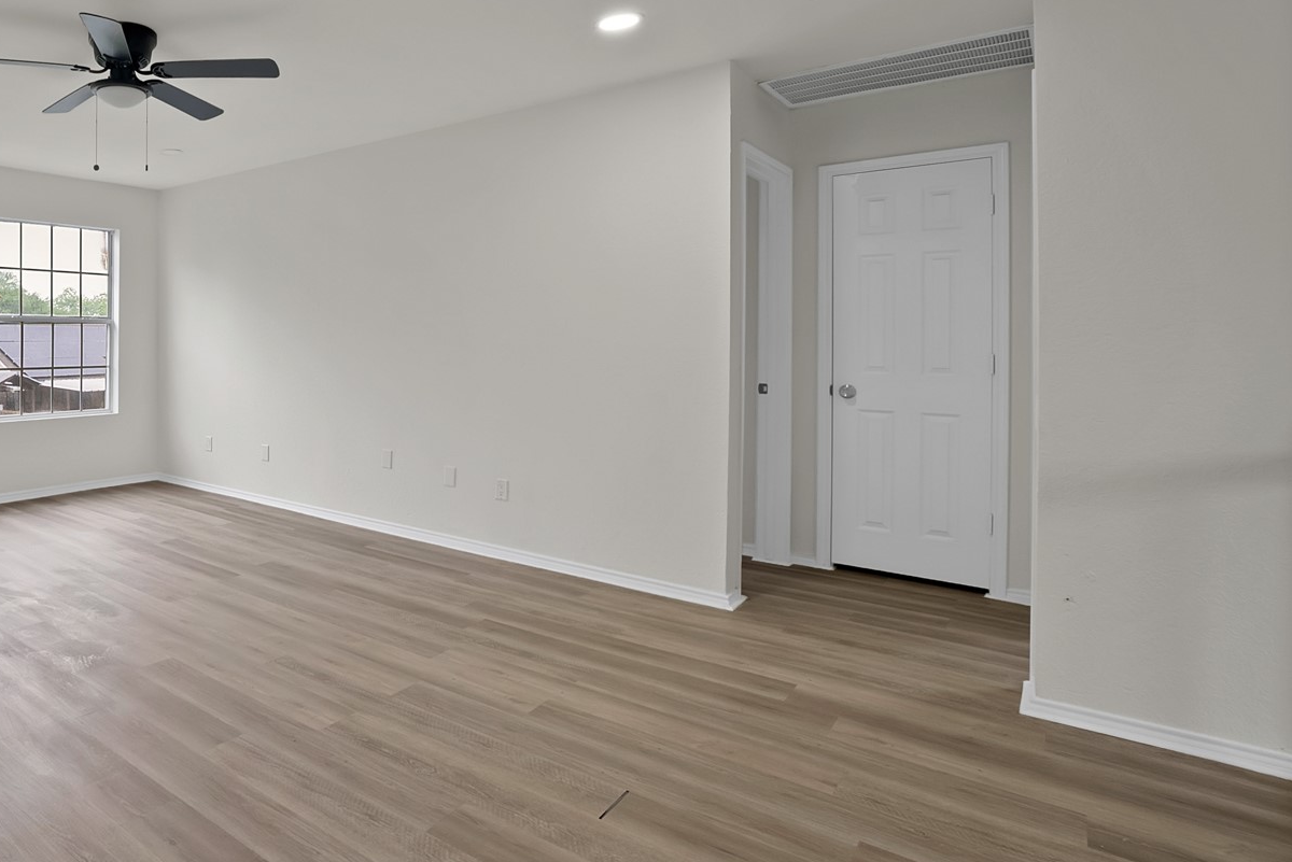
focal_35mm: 20
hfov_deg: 73.1
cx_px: 217
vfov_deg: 61.3
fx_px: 718
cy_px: 332
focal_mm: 12
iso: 640
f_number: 9
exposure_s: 1/6
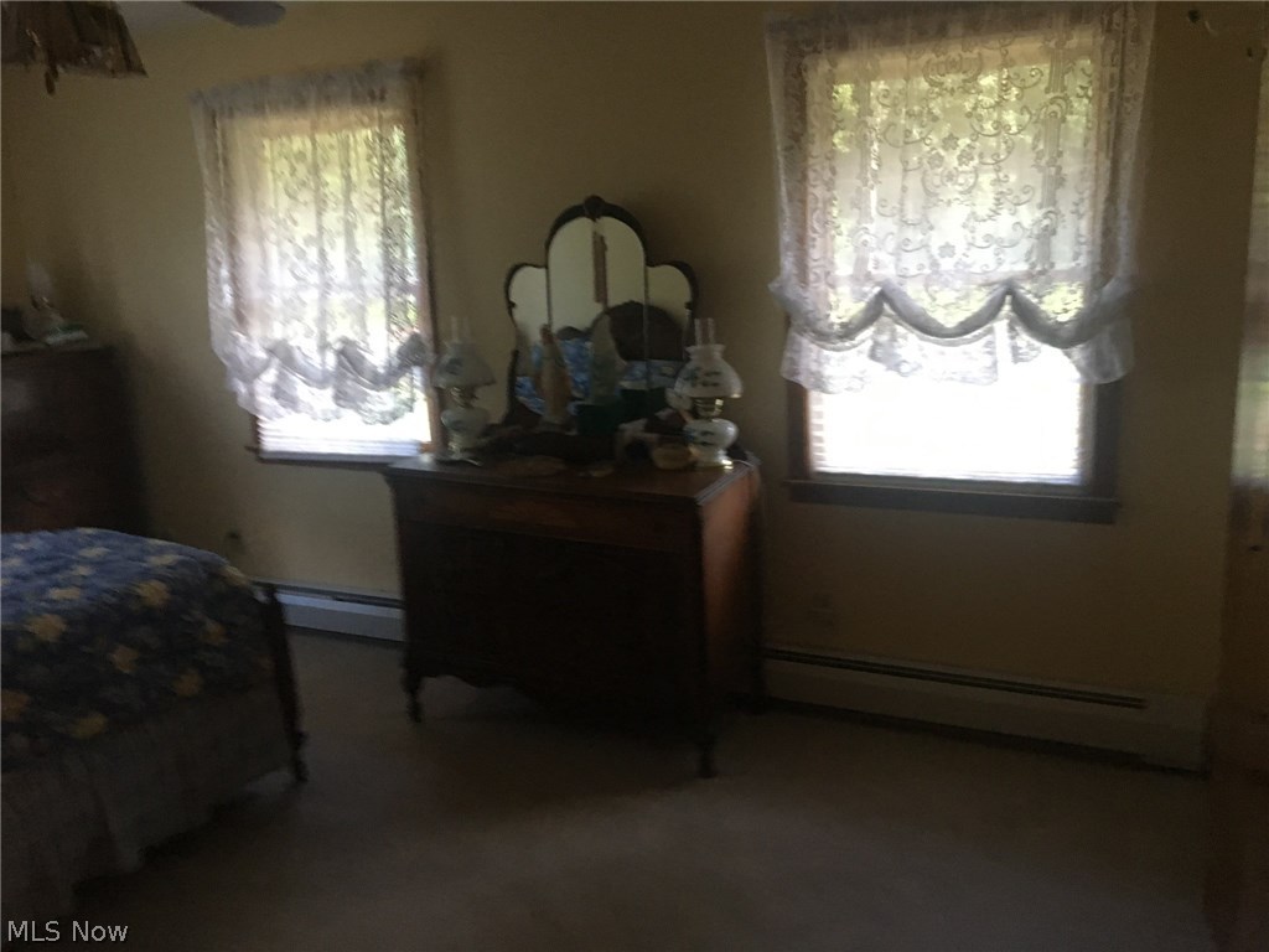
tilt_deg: -12.0
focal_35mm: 29
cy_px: 476
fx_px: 1063
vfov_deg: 48.2
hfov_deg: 61.7
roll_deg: +3.1
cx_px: 634
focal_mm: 4.15
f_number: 2.2
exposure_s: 1/30
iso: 200
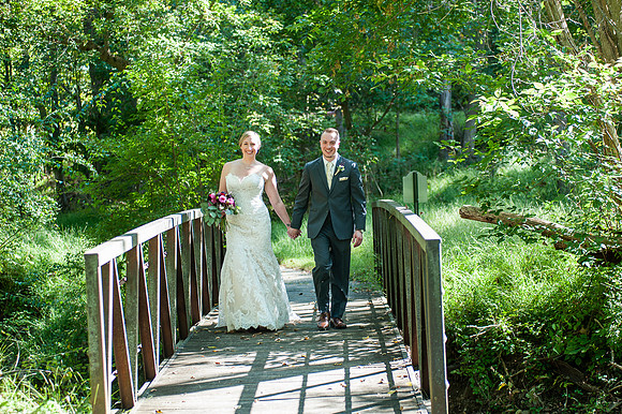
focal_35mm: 85
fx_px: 1467
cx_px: 330
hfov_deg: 23.9
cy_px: 220
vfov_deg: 16.1
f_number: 3.2
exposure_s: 1/160
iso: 160
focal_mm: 80
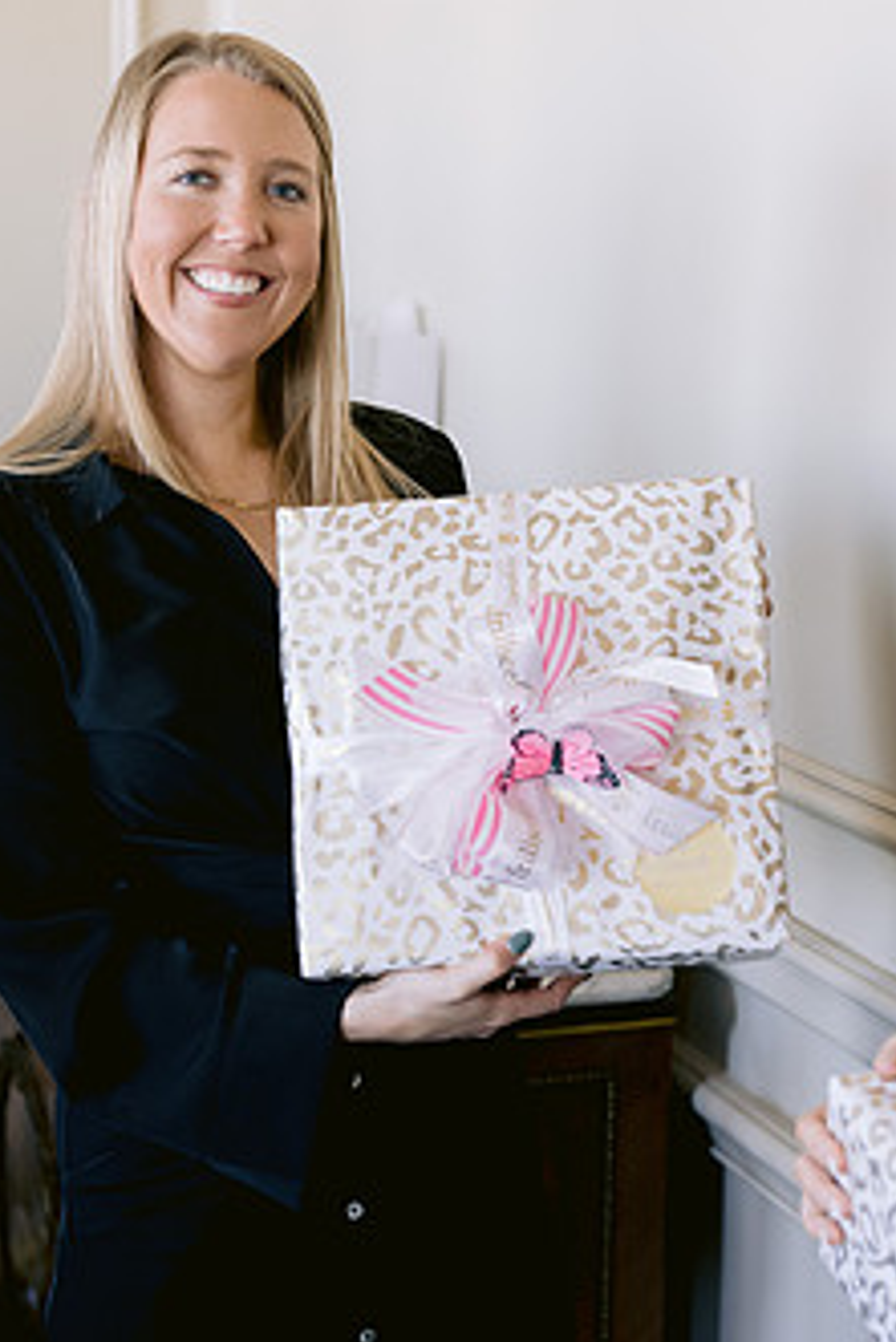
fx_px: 2536
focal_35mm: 68
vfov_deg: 29.6
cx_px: 341
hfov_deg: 20.0
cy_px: 697
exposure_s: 1/200
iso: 800
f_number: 3.2
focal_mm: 50
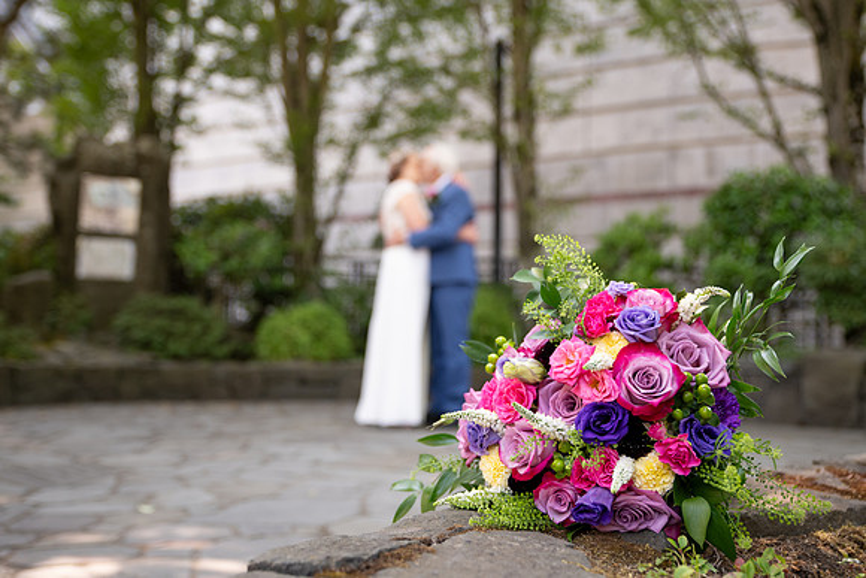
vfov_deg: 32.8
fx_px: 981
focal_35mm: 41
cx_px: 433
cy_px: 289
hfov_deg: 47.6
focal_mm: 38
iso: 500
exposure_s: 1/400
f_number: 2.8
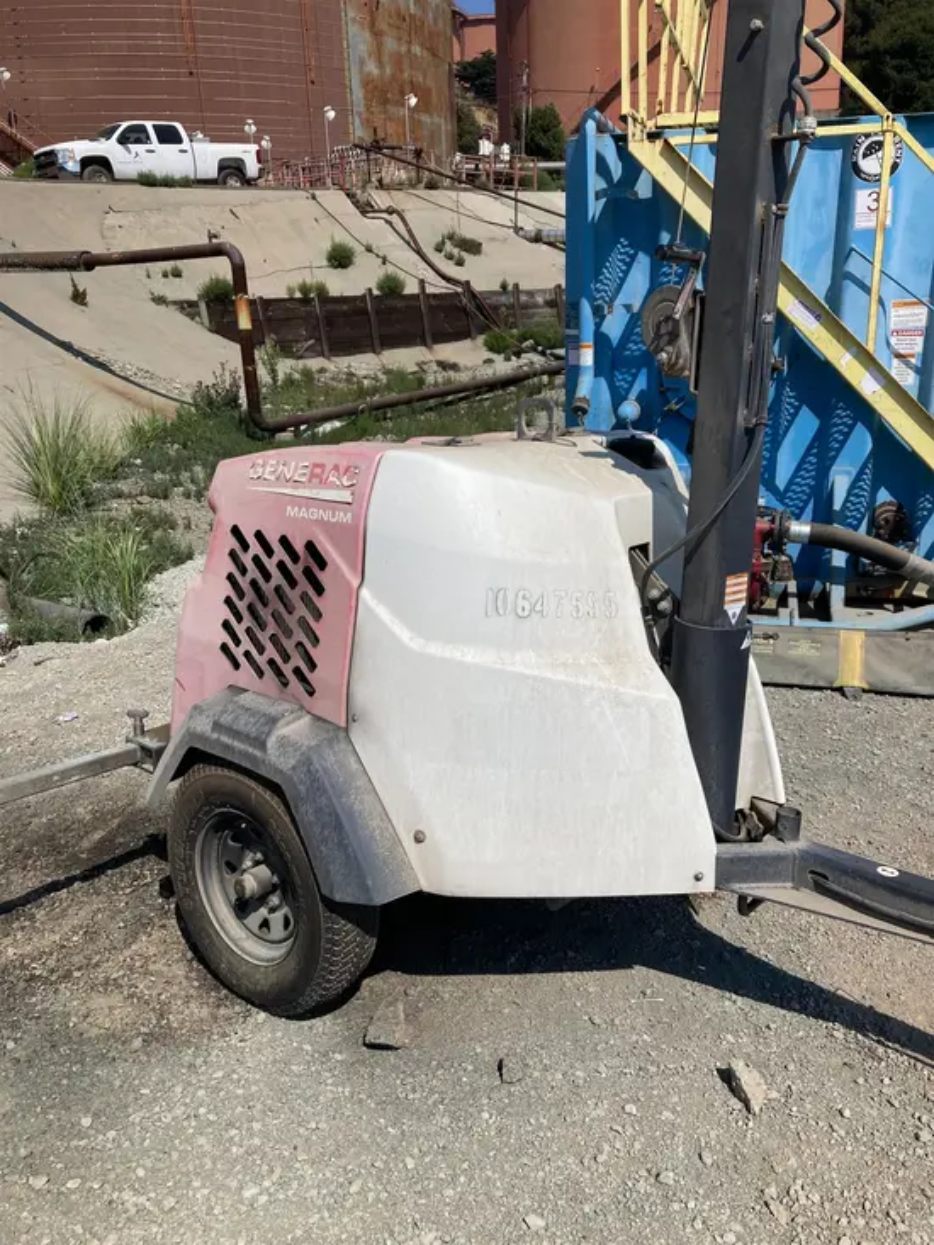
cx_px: 467
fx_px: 1007
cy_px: 622
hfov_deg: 49.8
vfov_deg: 63.4
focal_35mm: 28
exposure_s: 1/4367
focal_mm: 3.99
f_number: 1.8
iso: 20
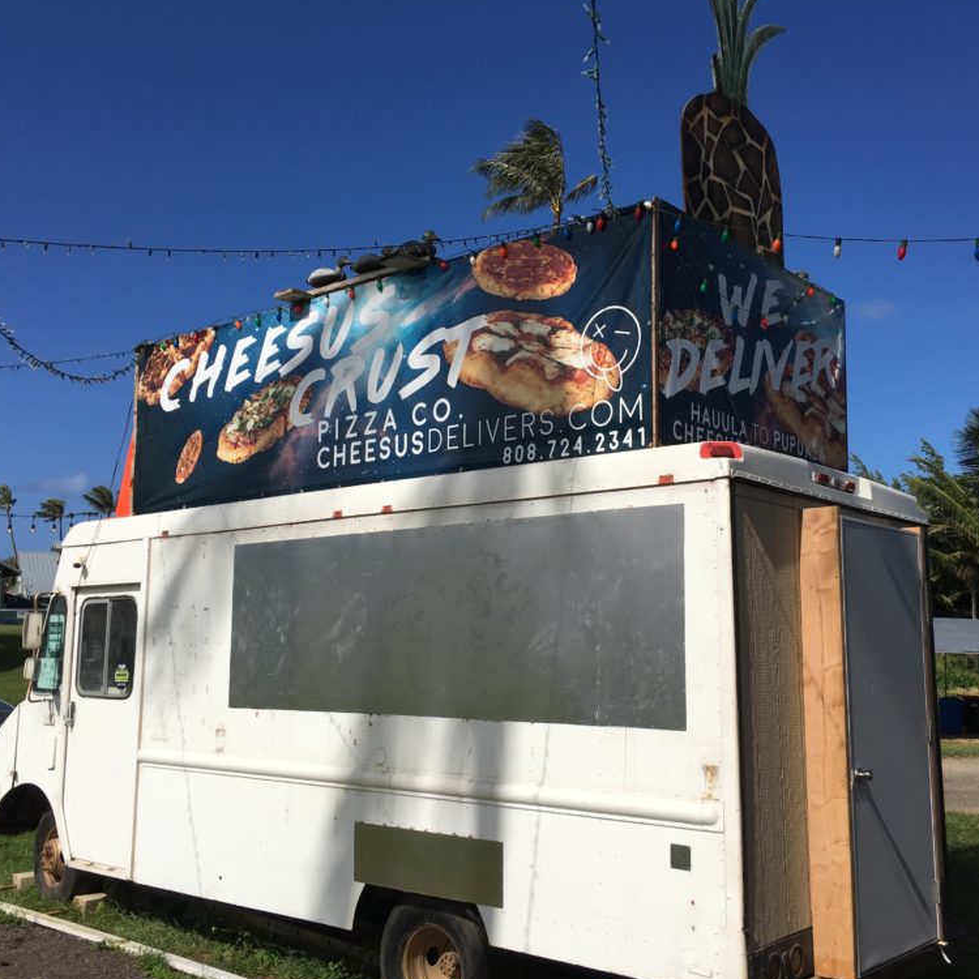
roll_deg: -0.5
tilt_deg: +6.4
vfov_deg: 47.2
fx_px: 1120
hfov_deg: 47.1
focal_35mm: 35
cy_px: 486
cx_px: 550
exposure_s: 1/4525
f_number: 2.2
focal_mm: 4.15
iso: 25
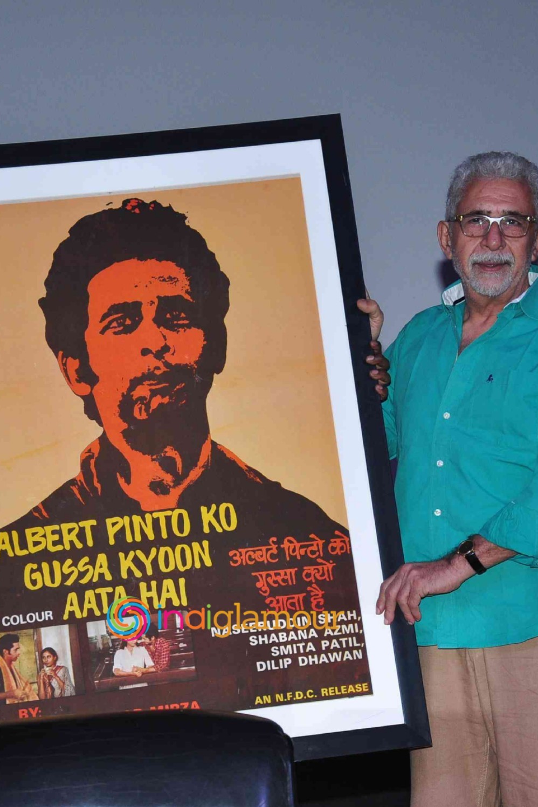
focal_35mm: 113
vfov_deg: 18.1
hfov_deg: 12.1
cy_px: 404
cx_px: 225
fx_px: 2533
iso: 400
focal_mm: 50
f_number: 5.6
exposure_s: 1/160
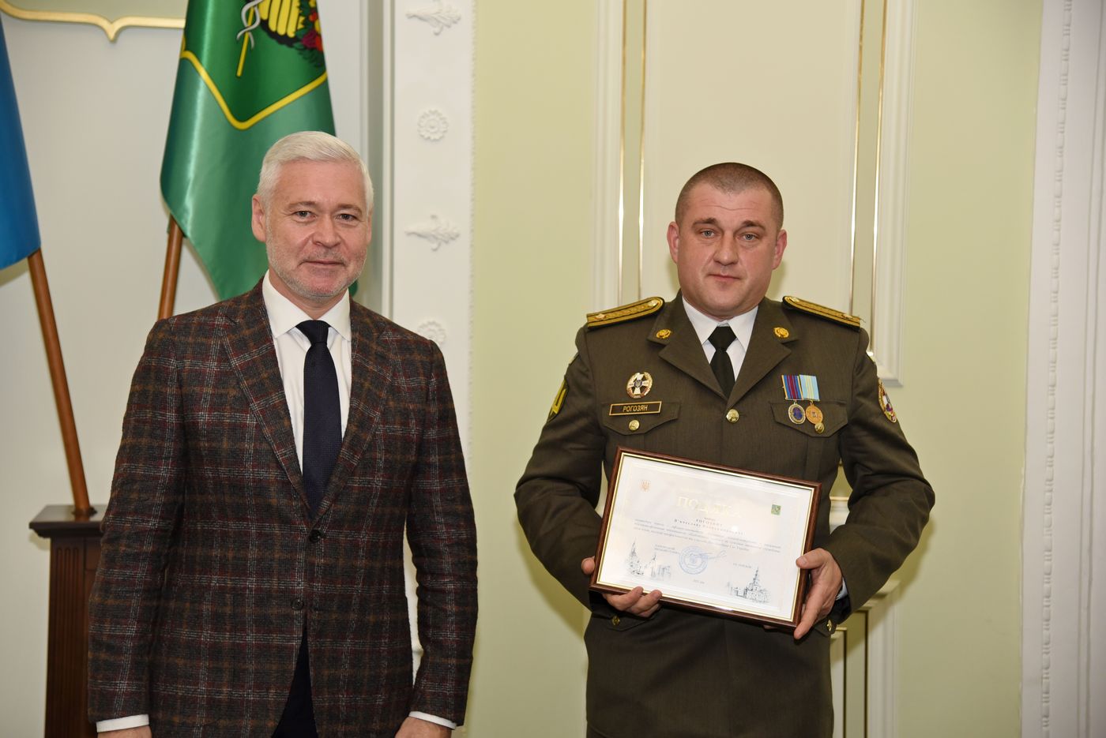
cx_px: 553
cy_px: 369
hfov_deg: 30.5
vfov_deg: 20.6
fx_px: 2029
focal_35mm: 66
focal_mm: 66
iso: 800
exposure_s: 1/200
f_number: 4
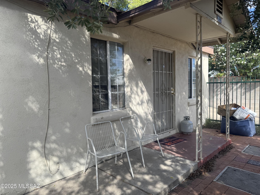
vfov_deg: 56.8
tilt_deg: -3.8
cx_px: 130
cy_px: 98
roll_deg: +0.8
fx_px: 180
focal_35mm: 24
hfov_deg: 71.6
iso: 80
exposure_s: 1/1637
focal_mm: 6.76
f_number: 1.78
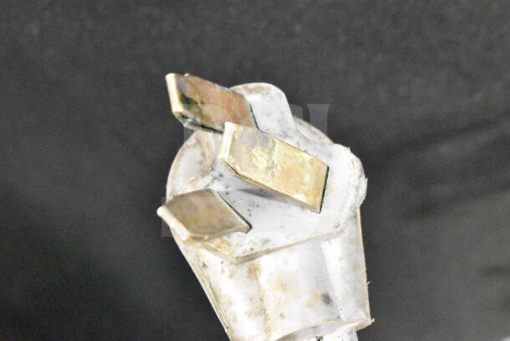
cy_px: 170
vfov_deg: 16.6
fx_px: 1169
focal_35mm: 82
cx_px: 255
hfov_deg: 24.6
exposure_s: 1/40
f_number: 5.6
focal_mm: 55
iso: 25600
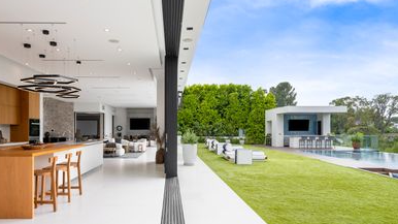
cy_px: 135
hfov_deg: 73.7
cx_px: 171
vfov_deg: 45.7
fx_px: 264
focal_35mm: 25
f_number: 8
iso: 125
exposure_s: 1/160
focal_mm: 18
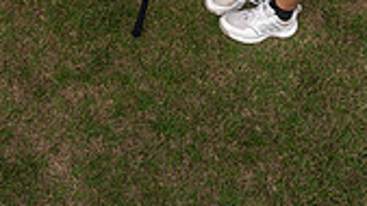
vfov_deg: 12.2
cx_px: 139
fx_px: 788
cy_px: -271
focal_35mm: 81
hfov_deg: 26.1
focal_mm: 29
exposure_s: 1/200
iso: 250
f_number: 8
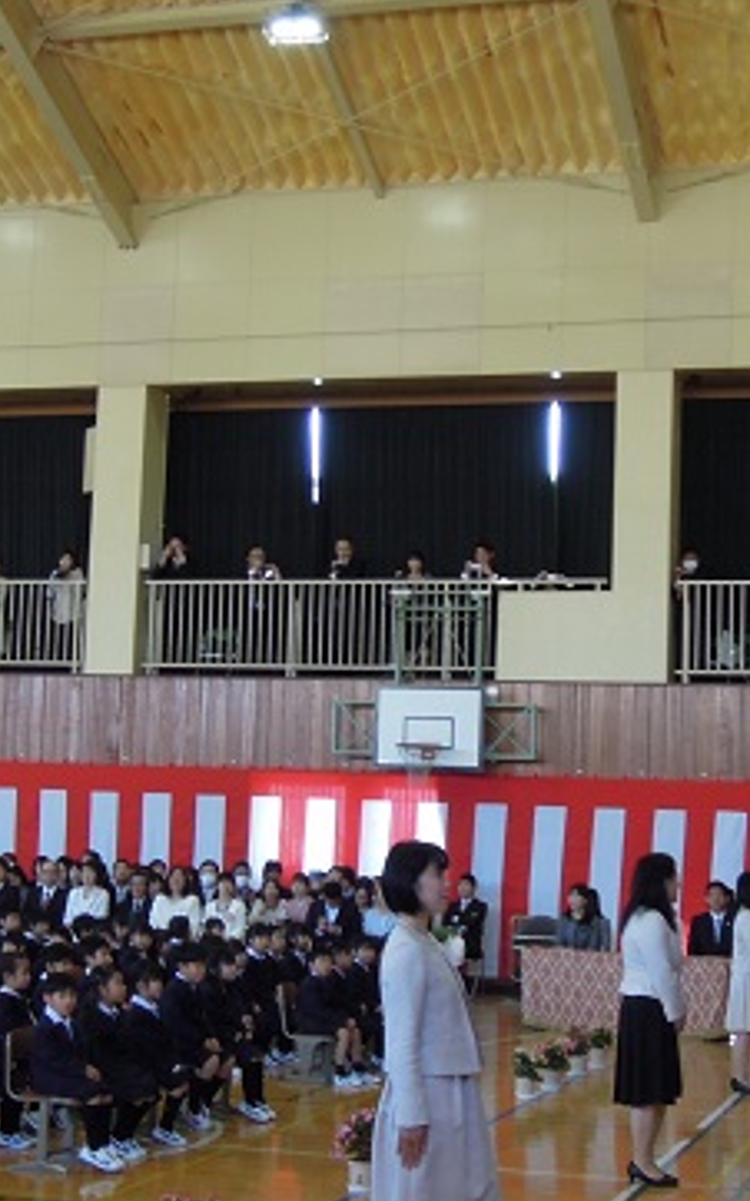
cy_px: 577
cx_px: 241
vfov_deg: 30.6
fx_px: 2193
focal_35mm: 67
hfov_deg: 19.3
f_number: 3.2
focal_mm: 6.3
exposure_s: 1/50
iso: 180
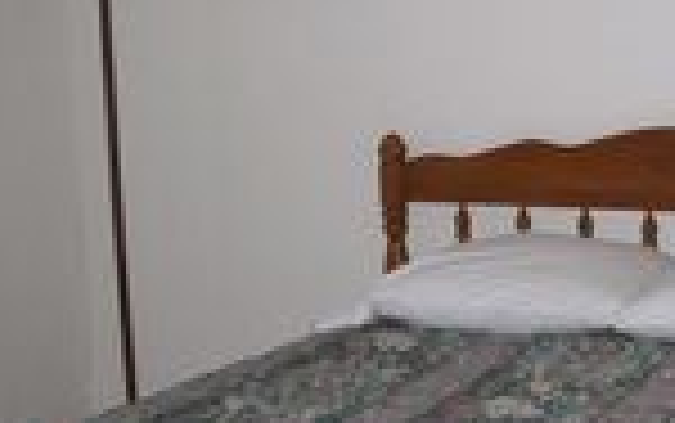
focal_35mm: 96
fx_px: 1767
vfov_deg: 13.6
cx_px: 639
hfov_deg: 21.0
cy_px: 320
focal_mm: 6.2
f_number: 2.8
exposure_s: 1/45
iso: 160
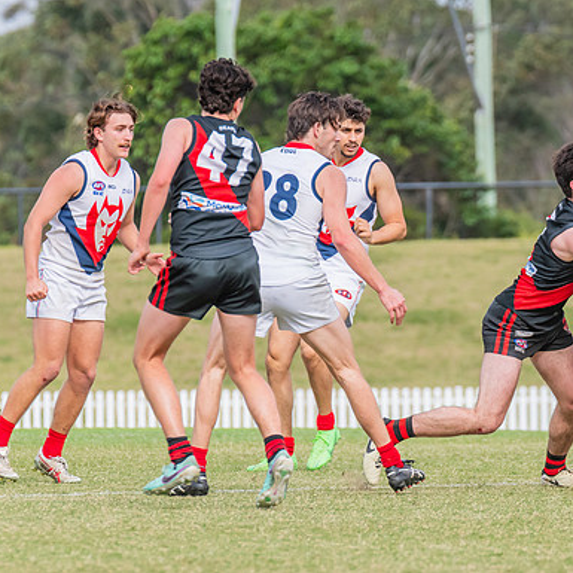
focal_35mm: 643
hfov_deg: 2.7
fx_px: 12042
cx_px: 548
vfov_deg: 2.7
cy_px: 317
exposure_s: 1/1250
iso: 800
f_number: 9
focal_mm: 360
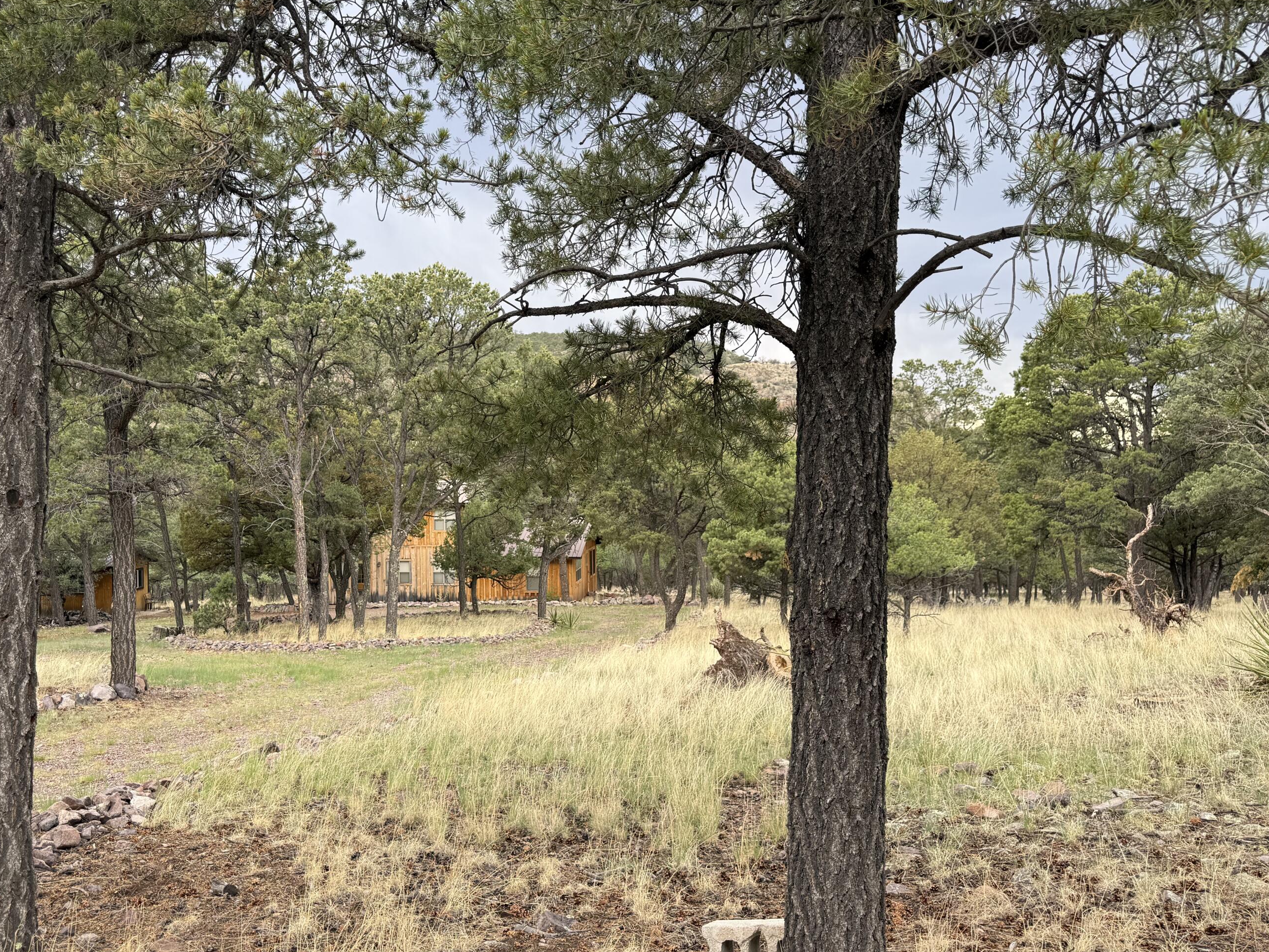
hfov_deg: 63.3
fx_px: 1027
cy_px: 493
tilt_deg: -0.5
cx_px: 562
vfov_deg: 49.7
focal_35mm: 28
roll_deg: +0.5
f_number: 1.78
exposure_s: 1/322
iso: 80
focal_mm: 6.76
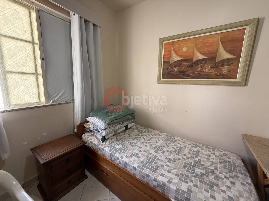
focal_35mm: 14
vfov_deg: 85.7
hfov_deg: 102.1
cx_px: 134
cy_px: 100
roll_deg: -1.4
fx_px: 109
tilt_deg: -9.3
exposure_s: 1/120
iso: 320
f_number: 2.2
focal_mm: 2.22
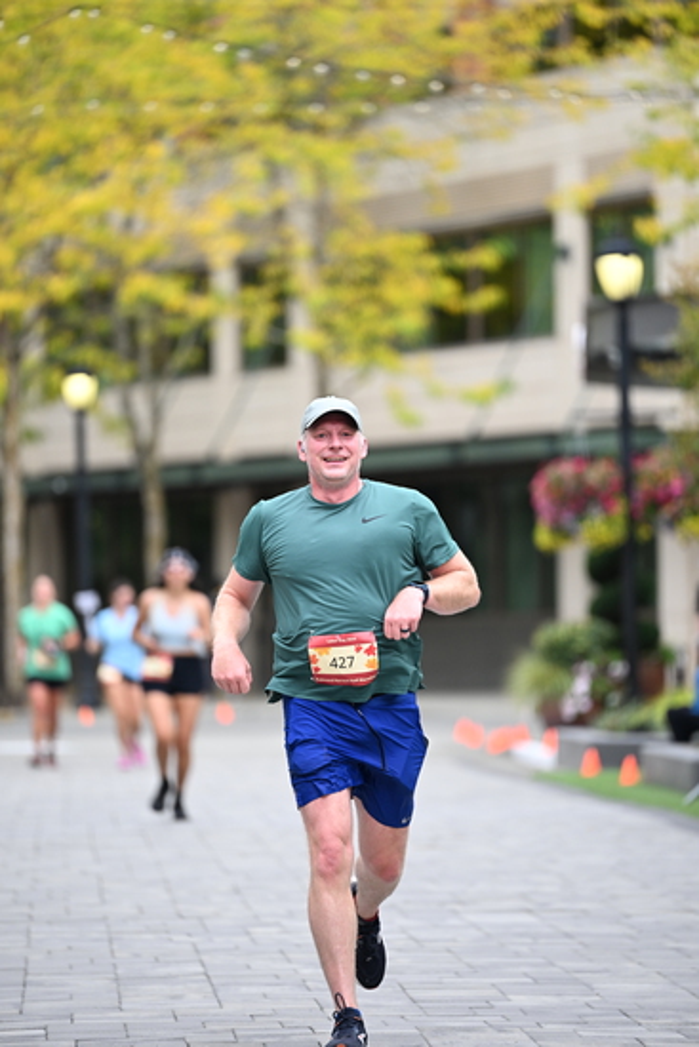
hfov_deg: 6.9
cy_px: 524
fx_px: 5821
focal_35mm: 200
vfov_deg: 10.3
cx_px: 350
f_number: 2.8
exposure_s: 1/1600
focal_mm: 200
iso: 640
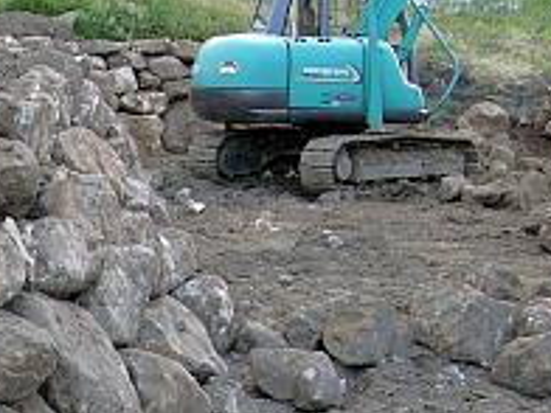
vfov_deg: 12.7
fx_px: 1815
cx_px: -132
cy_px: 489
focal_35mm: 114
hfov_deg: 16.5
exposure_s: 1/56.9
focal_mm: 8.9
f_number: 3.5
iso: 50
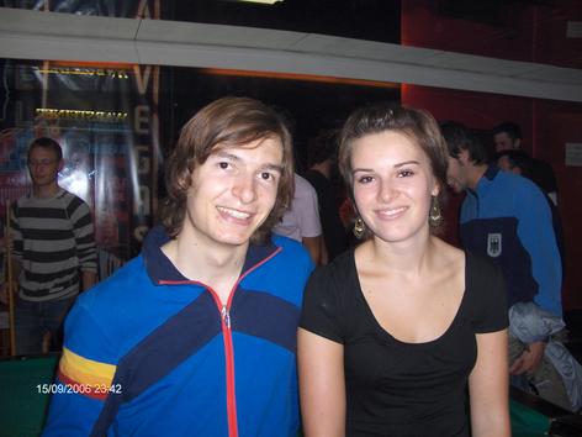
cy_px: 218
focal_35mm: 35
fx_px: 588
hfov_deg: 52.6
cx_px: 291
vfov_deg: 40.7
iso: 100
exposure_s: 1/60
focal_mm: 5.8
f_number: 2.6
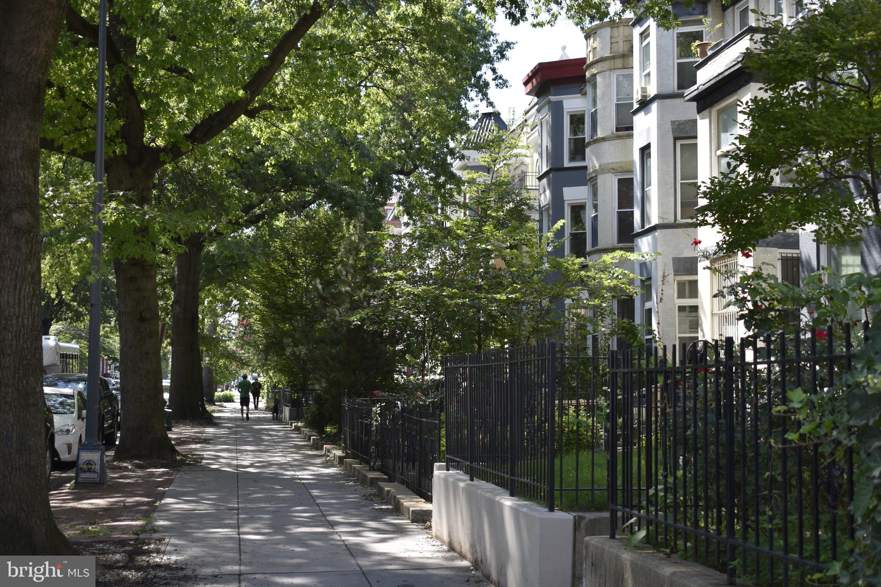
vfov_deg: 26.5
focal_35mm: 51
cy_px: 294
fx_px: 1248
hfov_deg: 38.9
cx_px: 440
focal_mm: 34
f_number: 5
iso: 100
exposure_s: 1/200
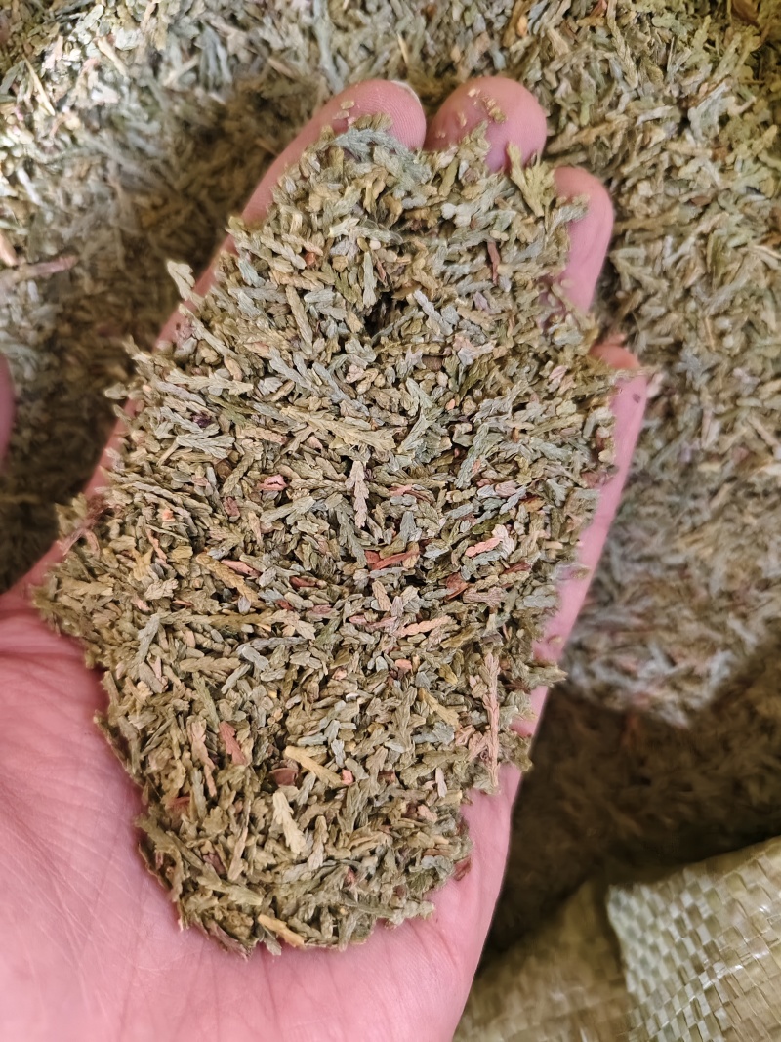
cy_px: 521
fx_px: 692
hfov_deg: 58.9
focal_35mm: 23
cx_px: 390
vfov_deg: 73.9
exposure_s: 1/174
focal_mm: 5.56
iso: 6386
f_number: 1.88
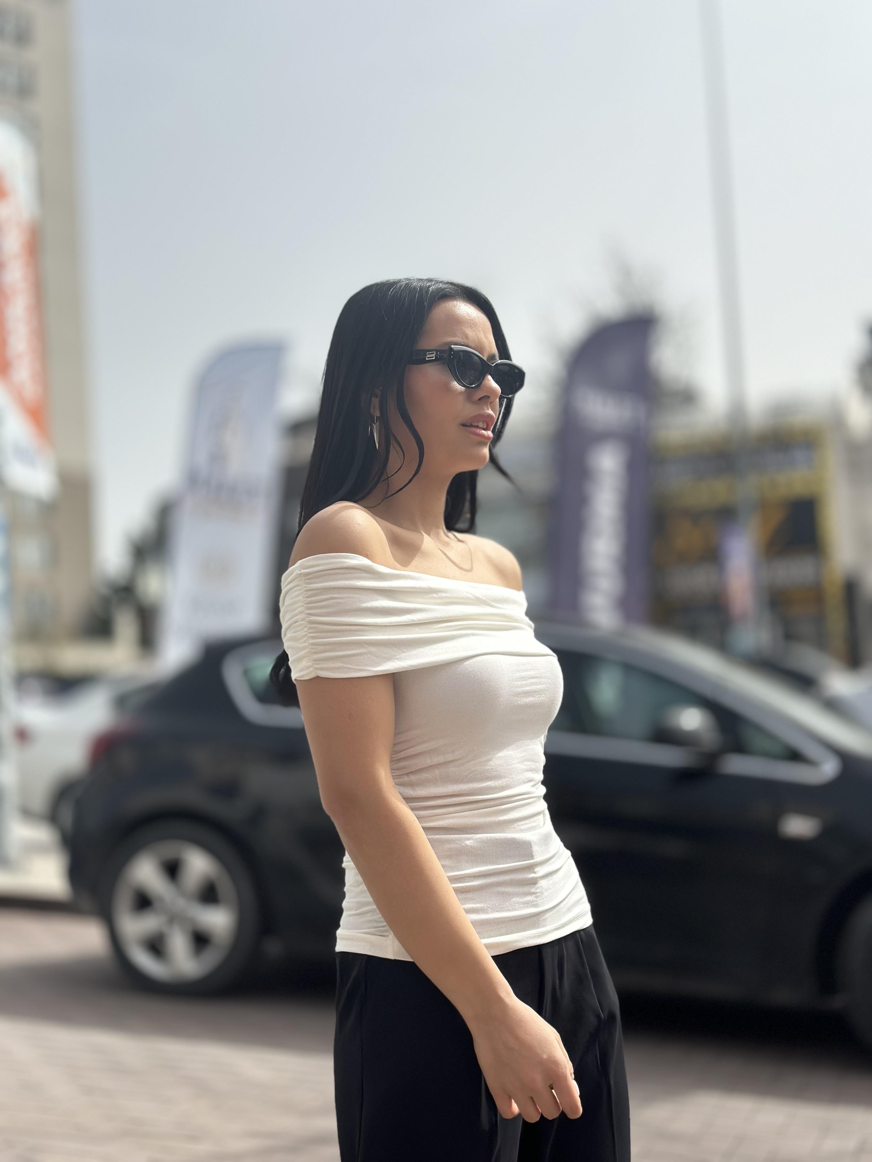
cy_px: 581
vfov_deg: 39.7
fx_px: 1612
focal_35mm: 48
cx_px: 436
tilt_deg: +5.2
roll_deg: +3.7
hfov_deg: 30.3
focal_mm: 6.86
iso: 100
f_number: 1.78
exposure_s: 1/7092
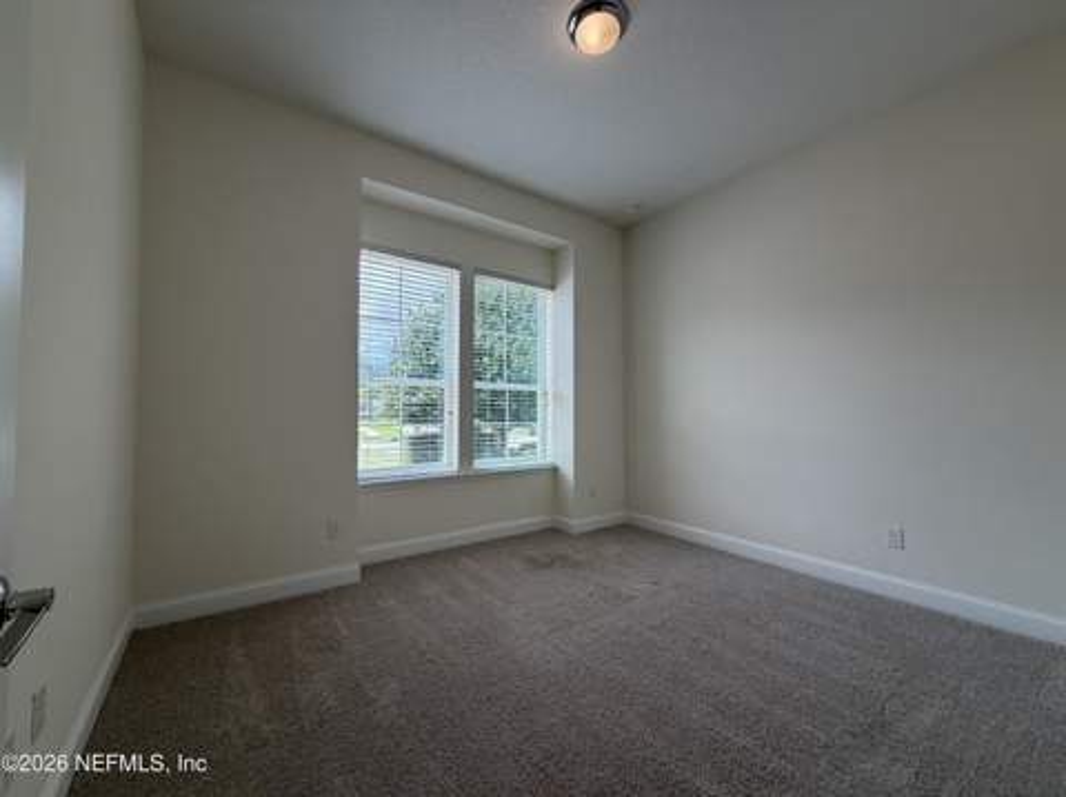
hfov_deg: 102.1
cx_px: 533
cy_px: 398
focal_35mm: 14
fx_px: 431
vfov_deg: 85.6
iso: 64
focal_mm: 2.22
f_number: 2.2
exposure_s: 1/126
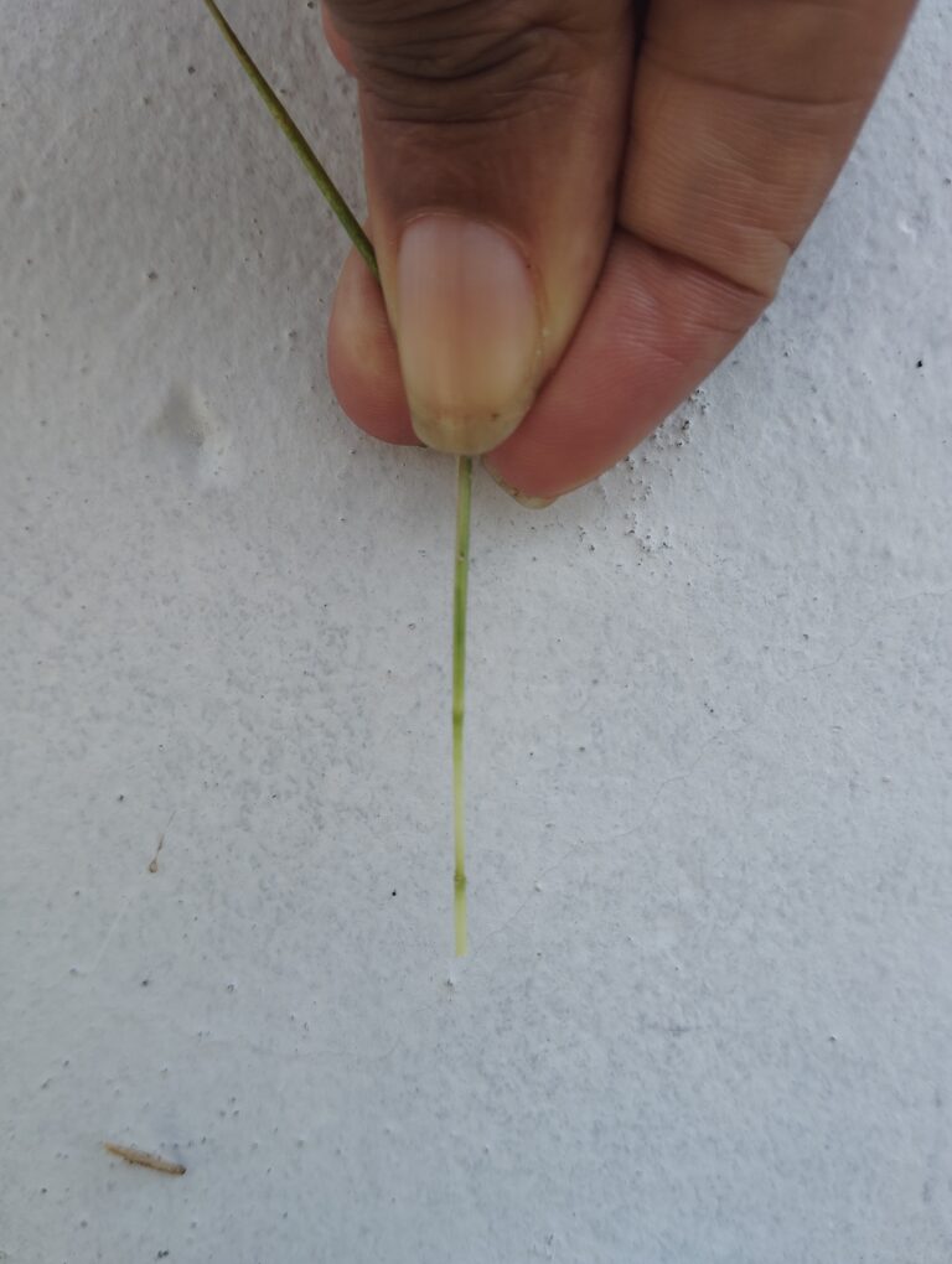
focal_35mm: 28
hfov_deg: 49.9
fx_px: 1024
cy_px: 632
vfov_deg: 63.4
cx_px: 476
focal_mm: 4.22
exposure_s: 1/224
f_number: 1.8
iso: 50
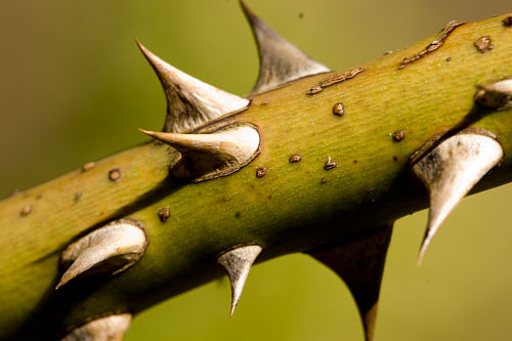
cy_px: 170
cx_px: 256
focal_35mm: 270
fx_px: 3839
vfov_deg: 5.1
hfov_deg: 7.6
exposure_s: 1/60
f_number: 9.5
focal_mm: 180
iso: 100
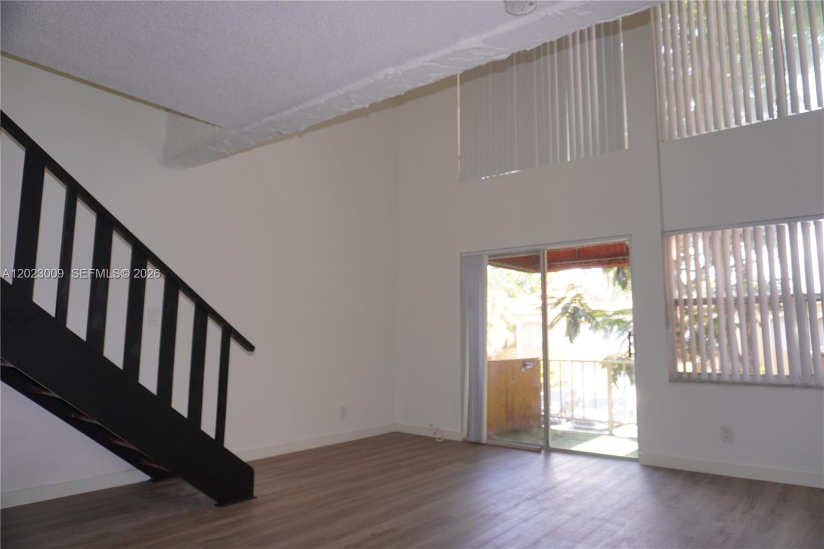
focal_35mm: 24
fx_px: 549
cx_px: 412
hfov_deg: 73.8
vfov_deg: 53.1
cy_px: 274
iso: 160
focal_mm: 16
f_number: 4
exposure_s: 1/60
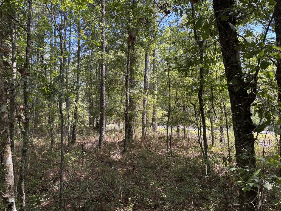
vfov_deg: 53.1
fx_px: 211
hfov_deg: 67.3
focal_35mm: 26
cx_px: 140
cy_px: 106
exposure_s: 1/188
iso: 40
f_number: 1.6
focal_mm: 5.96
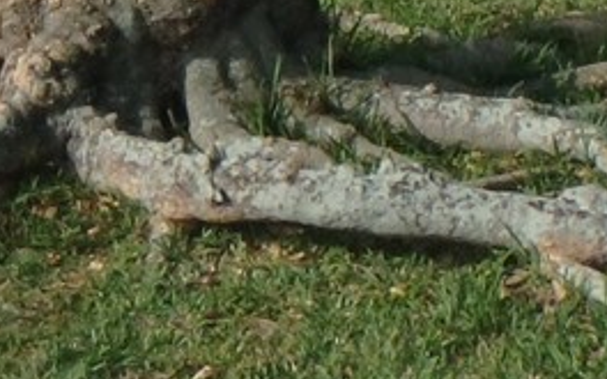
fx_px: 2233
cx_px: 281
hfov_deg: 15.5
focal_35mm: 135
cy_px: -691
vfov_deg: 8.4
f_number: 6
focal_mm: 3.7
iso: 125
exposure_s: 1/320
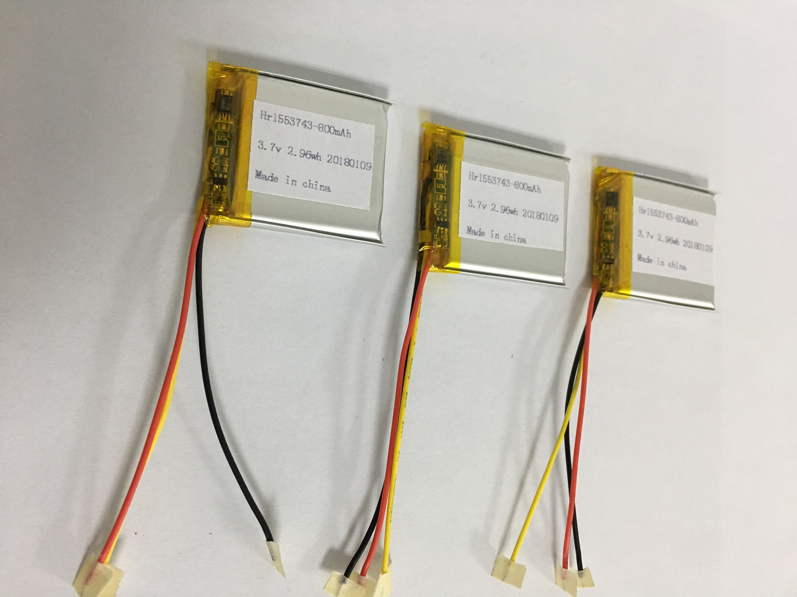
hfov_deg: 61.7
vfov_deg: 48.2
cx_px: 398
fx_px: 668
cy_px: 298
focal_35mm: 29
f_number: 2.2
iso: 64
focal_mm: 4.15
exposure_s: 1/17
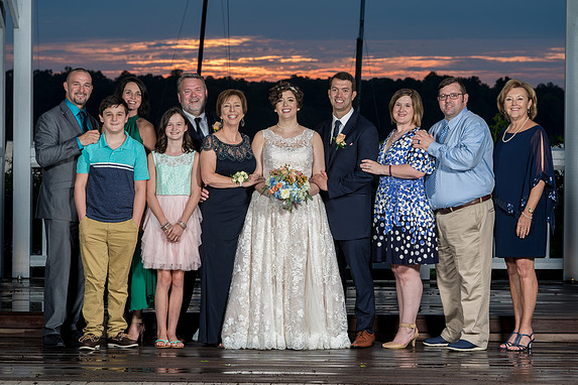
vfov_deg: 11.1
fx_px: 1991
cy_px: 171
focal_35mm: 124
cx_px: 287
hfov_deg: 16.5
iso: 100
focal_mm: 111
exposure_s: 1/200
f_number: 8
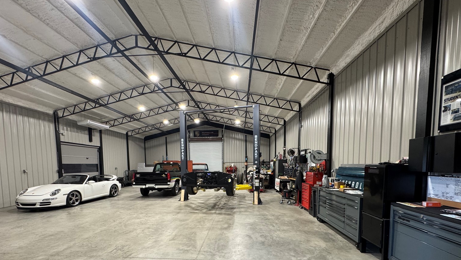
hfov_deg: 99.4
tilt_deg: -4.2
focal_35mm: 16
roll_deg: +0.0
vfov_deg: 64.9
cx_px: 226
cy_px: 178
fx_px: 196
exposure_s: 1/99
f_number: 2.2
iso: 250
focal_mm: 2.22
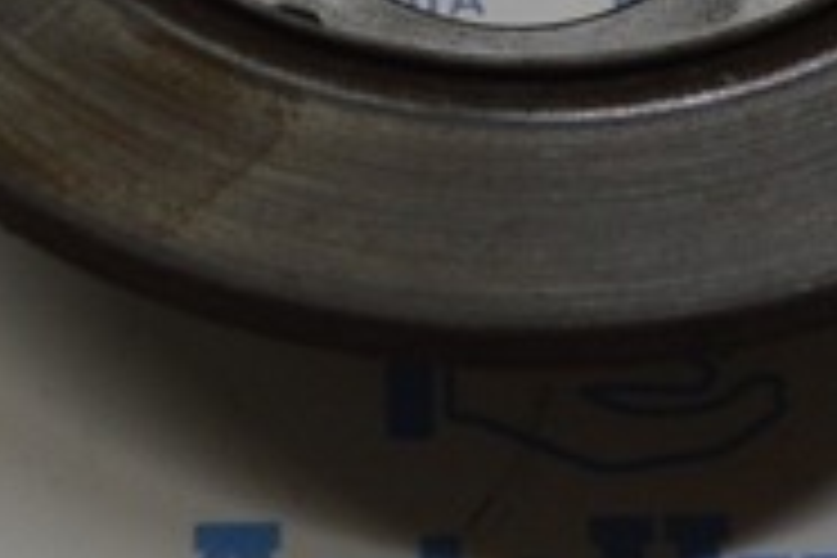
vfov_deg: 10.4
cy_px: -209
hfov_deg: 15.9
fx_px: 2992
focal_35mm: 129
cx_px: 558
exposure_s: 1/125
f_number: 5.6
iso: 400
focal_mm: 25
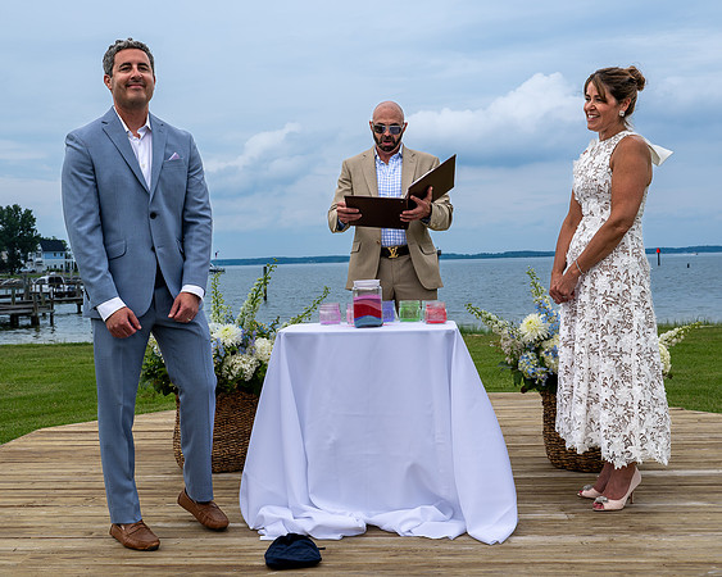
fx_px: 913
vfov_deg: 35.0
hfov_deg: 43.1
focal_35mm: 43
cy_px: 251
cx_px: 329
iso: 110
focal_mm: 32
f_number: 8
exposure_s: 1/400
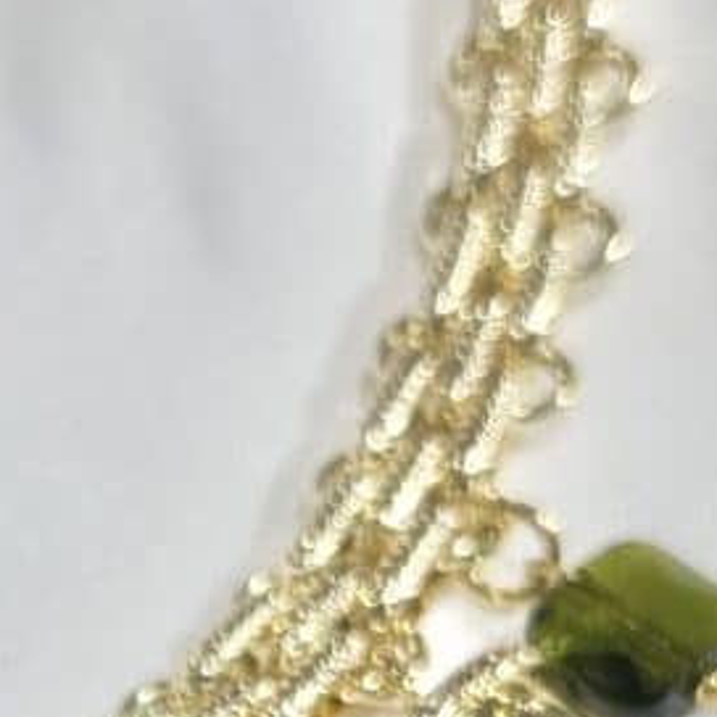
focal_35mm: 173
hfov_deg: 9.9
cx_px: -235
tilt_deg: -37.3
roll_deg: +6.3
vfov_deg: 9.7
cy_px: 1242
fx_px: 4054
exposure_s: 1/235
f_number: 1.6
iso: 32
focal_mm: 5.96
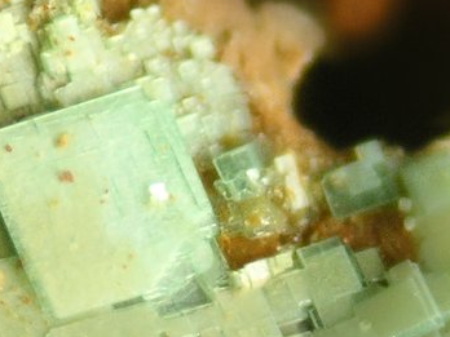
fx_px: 2873
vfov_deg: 6.6
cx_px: 316
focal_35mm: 221
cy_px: 496
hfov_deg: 8.9
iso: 100
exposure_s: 1/4
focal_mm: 12.3
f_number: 3.5
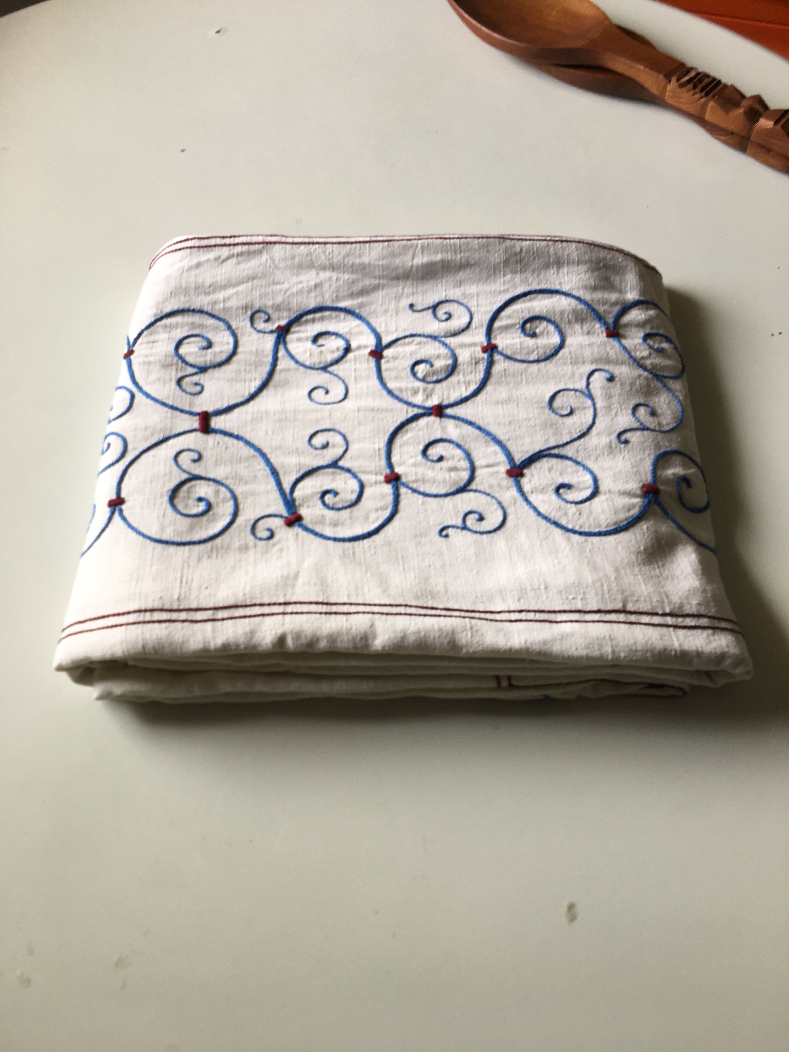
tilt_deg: -57.4
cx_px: 394
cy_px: 526
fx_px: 881
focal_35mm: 29
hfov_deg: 48.2
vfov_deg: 61.7
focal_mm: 4.15
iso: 32
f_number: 2.2
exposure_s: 1/50
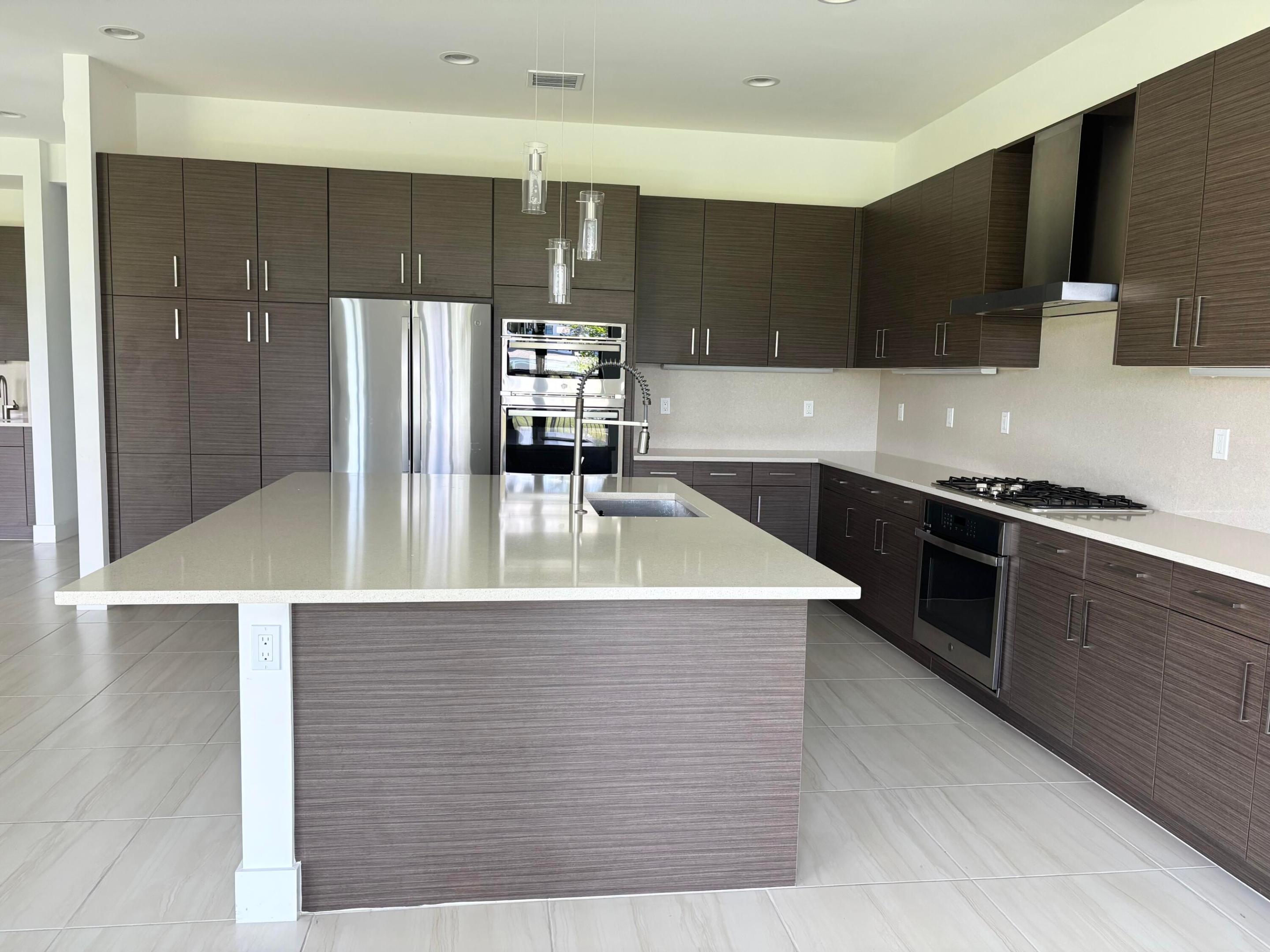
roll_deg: -1.5
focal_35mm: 26
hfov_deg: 67.3
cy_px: 476
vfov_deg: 53.1
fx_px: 954
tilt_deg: -5.7
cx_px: 635
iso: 125
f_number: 1.6
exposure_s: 1/121
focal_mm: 5.96
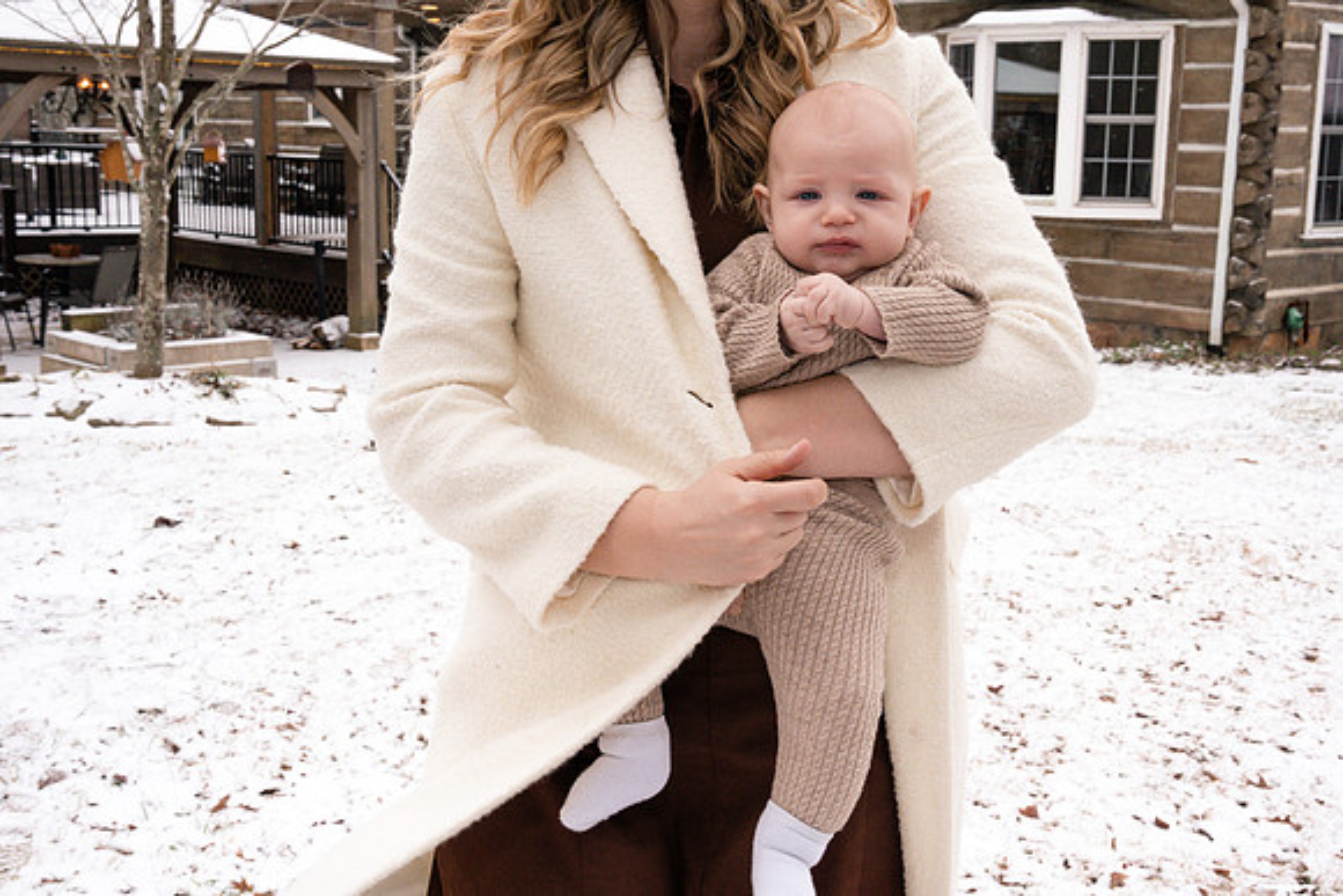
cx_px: 738
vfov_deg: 29.1
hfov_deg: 42.5
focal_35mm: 46
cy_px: 403
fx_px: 1723
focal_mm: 42
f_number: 13
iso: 800
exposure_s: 1/250
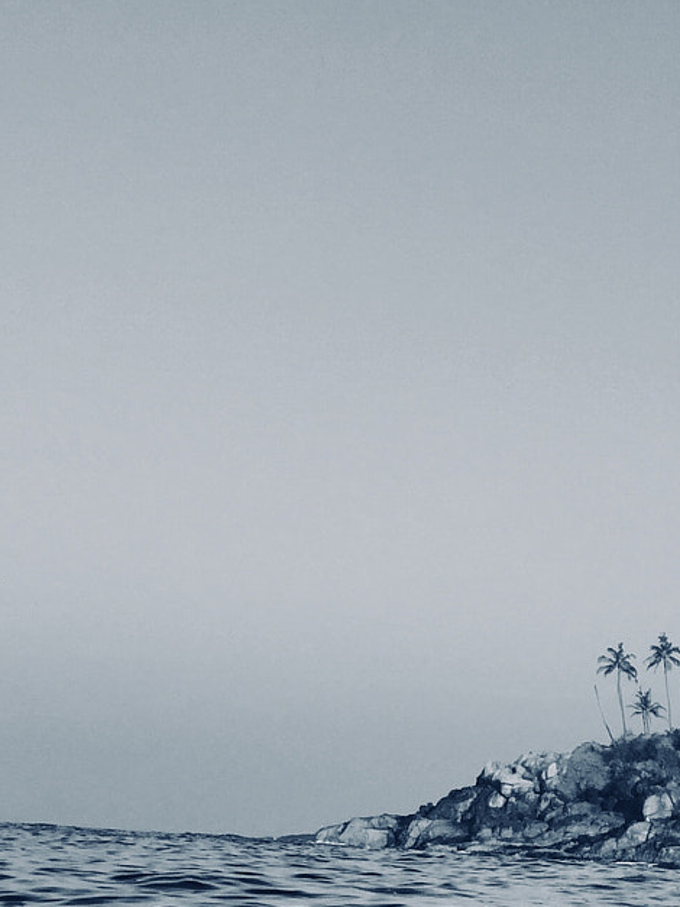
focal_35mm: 74
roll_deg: -1.1
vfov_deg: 24.1
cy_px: 1072
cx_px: 817
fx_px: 1939
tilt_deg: -2.7
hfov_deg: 18.8
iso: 32
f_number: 2.2
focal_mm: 4.15
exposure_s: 1/732
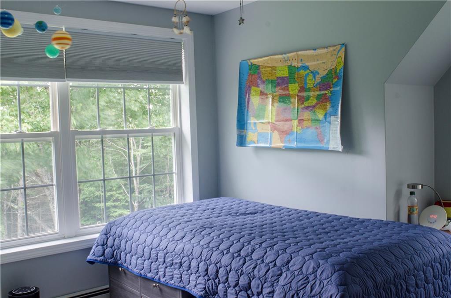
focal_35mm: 36
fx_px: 450
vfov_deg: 36.7
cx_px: 226
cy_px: 149
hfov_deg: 53.3
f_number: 11
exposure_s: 1/3
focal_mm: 24
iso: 200
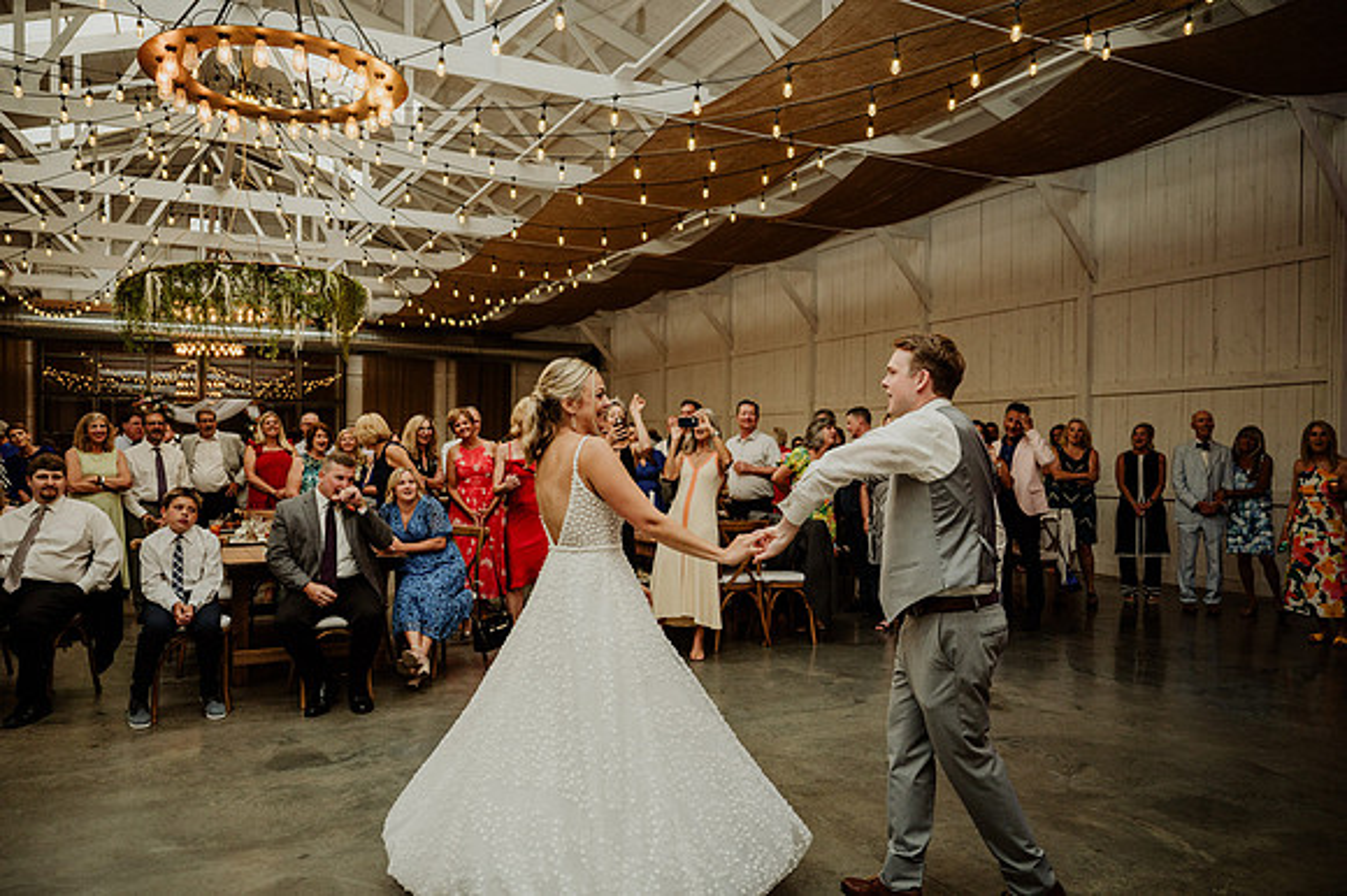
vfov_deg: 50.7
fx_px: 945
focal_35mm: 25
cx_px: 653
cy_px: 449
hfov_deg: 70.9
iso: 125
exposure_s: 1/200
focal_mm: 24
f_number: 2.8
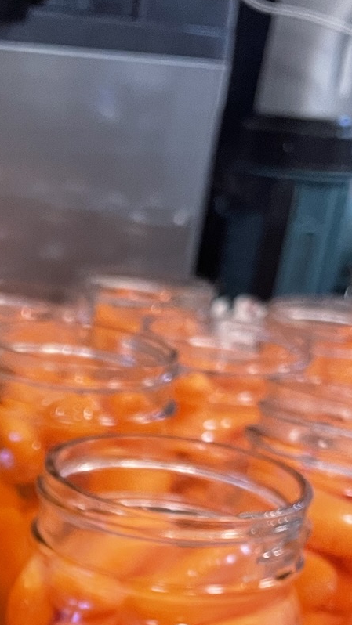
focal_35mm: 71
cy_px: 718
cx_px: -100
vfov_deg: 26.9
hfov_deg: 16.1
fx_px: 1178
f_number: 1.6
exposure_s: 1/60
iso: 160
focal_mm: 4.2
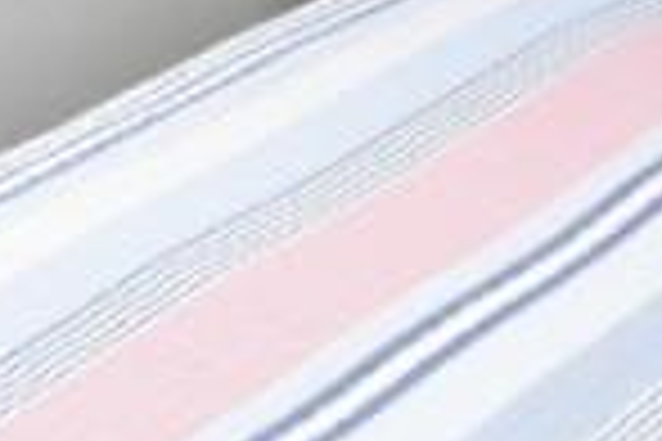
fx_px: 2491
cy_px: -65
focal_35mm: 135
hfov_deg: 14.1
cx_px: 1022
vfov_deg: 10.0
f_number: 5.6
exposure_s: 1/125
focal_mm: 13
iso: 3200
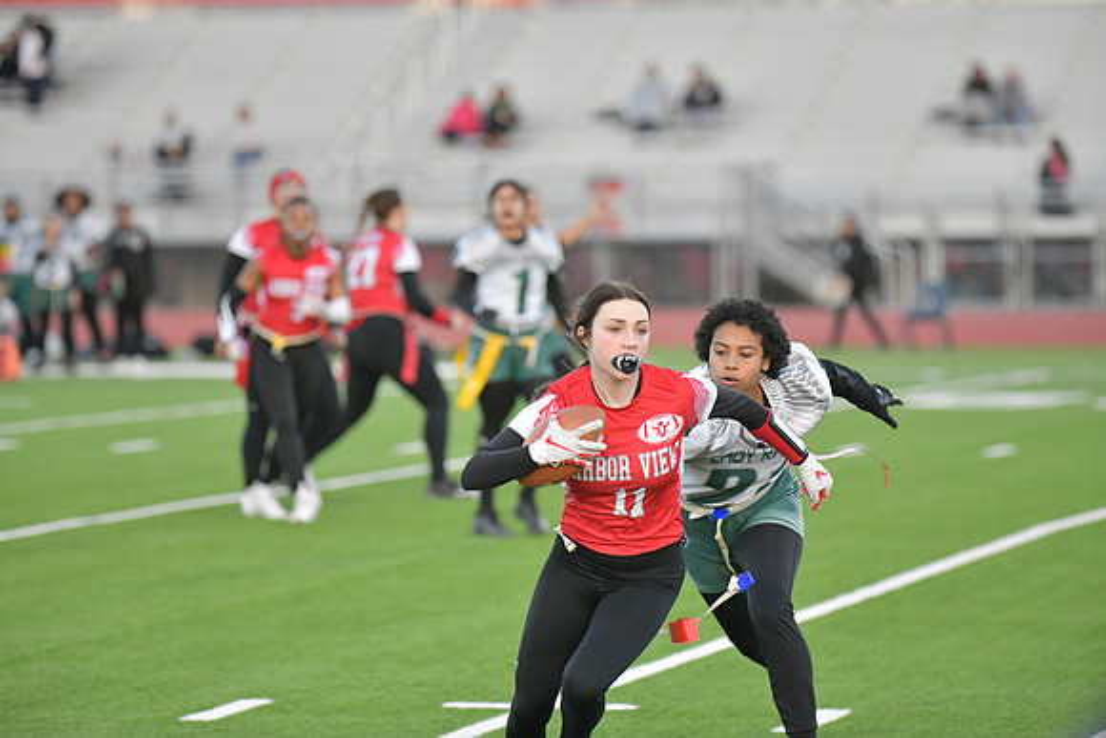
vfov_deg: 7.6
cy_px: 369
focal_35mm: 180
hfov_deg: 11.4
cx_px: 553
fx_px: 5531
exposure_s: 1/3200
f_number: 2.8
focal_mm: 180
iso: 2500
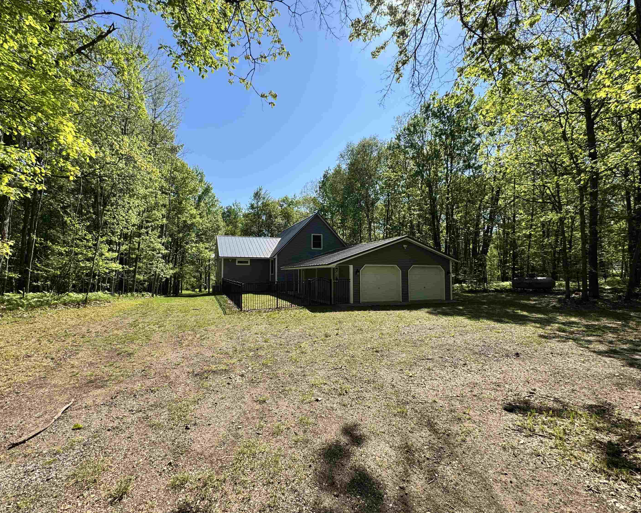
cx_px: 299
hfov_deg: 96.7
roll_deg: -0.8
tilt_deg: +2.7
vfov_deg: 84.0
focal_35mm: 15
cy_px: 263
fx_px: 285
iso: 50
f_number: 2.2
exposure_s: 1/1160
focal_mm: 2.22
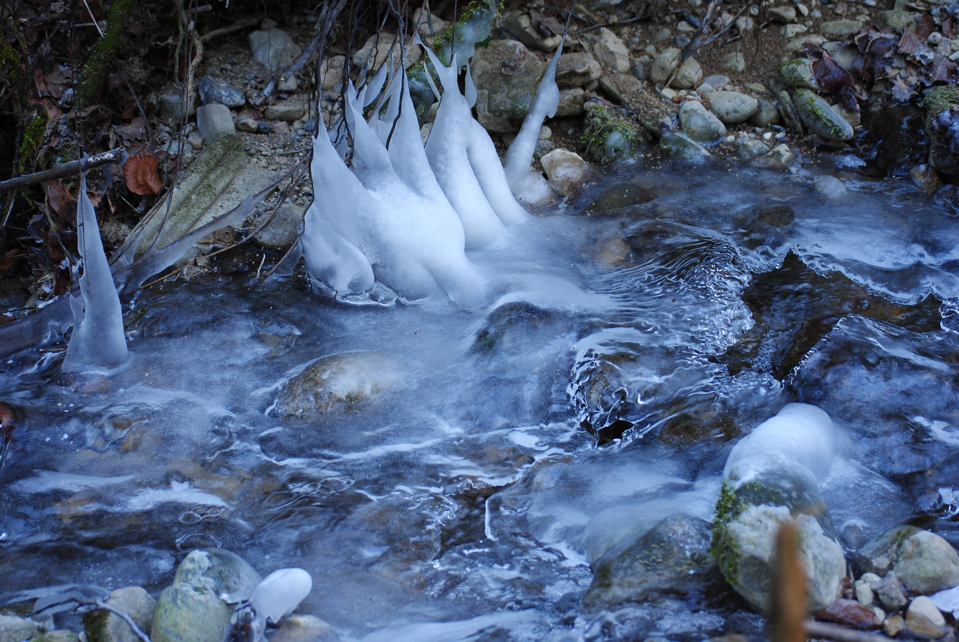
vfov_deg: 16.6
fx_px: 2200
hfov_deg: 24.6
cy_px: 321
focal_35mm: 82
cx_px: 480
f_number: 5.6
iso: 200
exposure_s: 1/80
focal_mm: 55
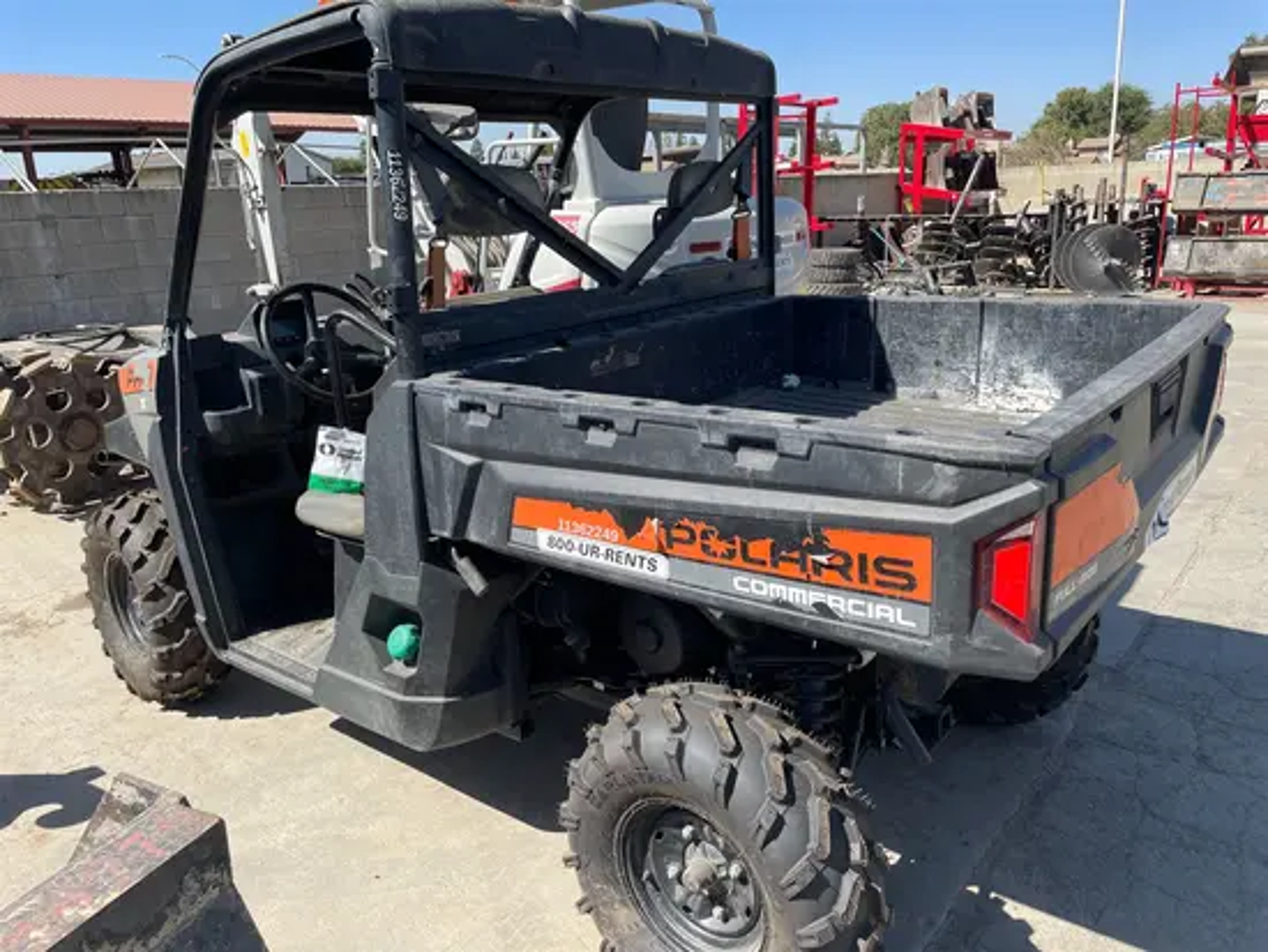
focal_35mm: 26
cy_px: 476
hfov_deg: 67.3
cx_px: 634
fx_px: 953
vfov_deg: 53.1
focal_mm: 4.2
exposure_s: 1/1984
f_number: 1.6
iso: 32
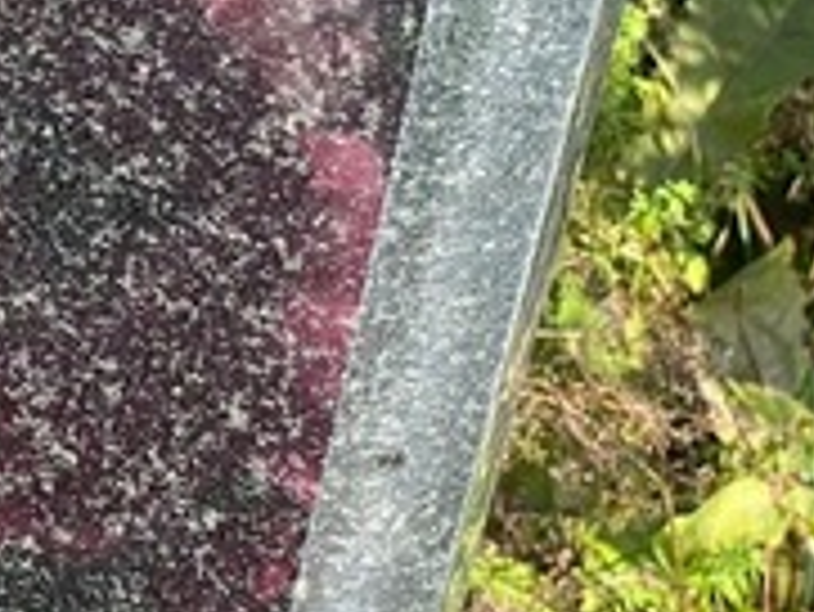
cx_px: -854
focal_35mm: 230
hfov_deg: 8.2
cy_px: 310
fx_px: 5412
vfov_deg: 6.5
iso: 20
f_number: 2
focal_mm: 6
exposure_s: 1/470
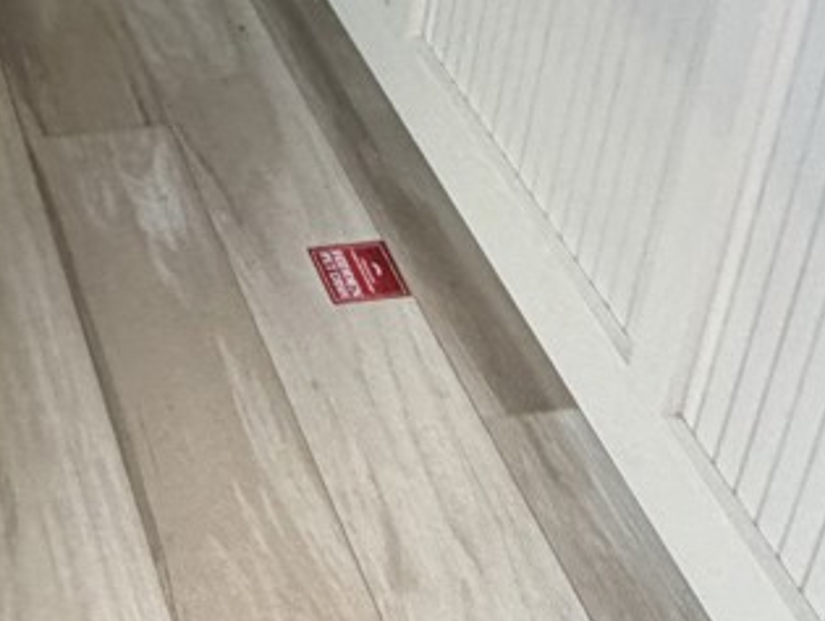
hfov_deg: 25.2
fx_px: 1694
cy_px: -356
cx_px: -107
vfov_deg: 18.1
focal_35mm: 71
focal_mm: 2.22
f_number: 2.2
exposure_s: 1/121
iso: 160
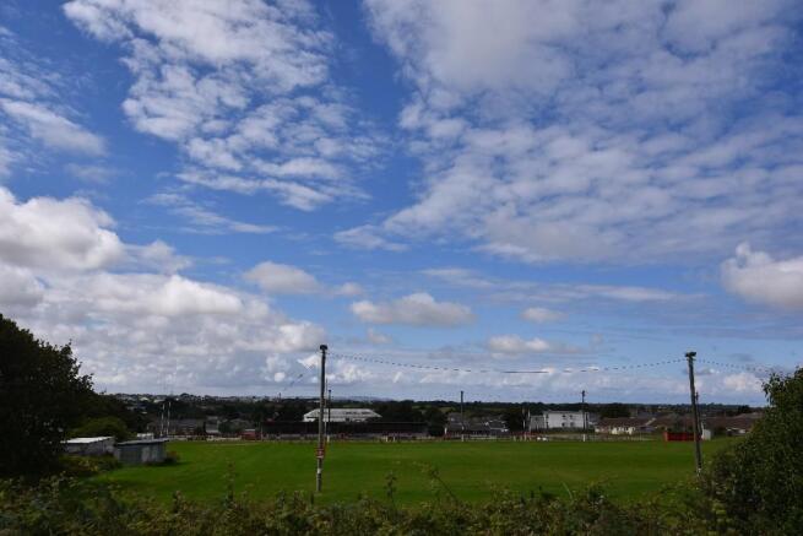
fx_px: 669
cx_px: 402
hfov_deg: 61.9
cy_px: 268
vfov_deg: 43.6
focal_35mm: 30
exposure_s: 1/500
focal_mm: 20
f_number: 8
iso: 140
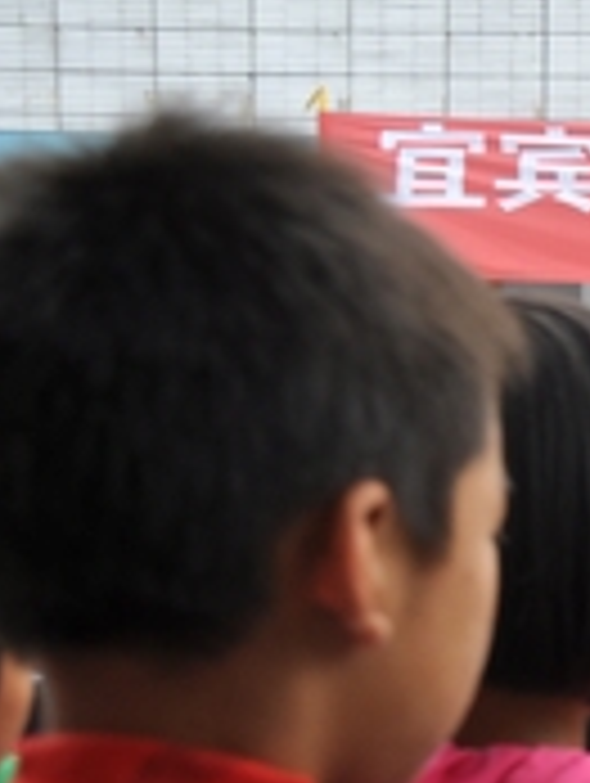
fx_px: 2165
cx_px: 1189
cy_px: 700
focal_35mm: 96
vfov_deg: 20.1
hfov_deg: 13.3
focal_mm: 21
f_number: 3.8
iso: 200
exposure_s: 1/320
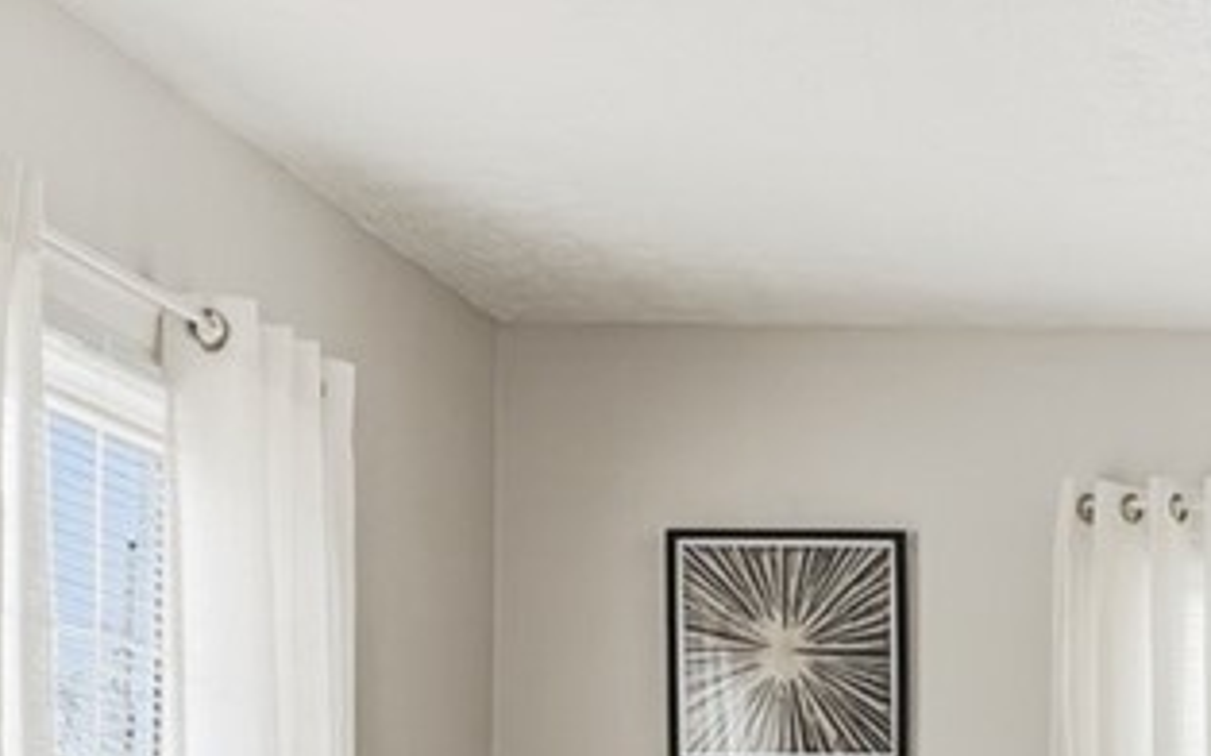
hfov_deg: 23.3
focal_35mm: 83
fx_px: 2738
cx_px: 1354
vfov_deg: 15.0
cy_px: 984
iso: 50
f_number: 1.8
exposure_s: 1/127
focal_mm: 6.8
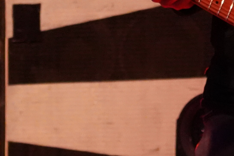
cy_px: -262
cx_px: 330
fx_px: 3750
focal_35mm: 577
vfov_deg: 2.4
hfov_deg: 3.6
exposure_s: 1/125
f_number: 4
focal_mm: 105
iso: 8000
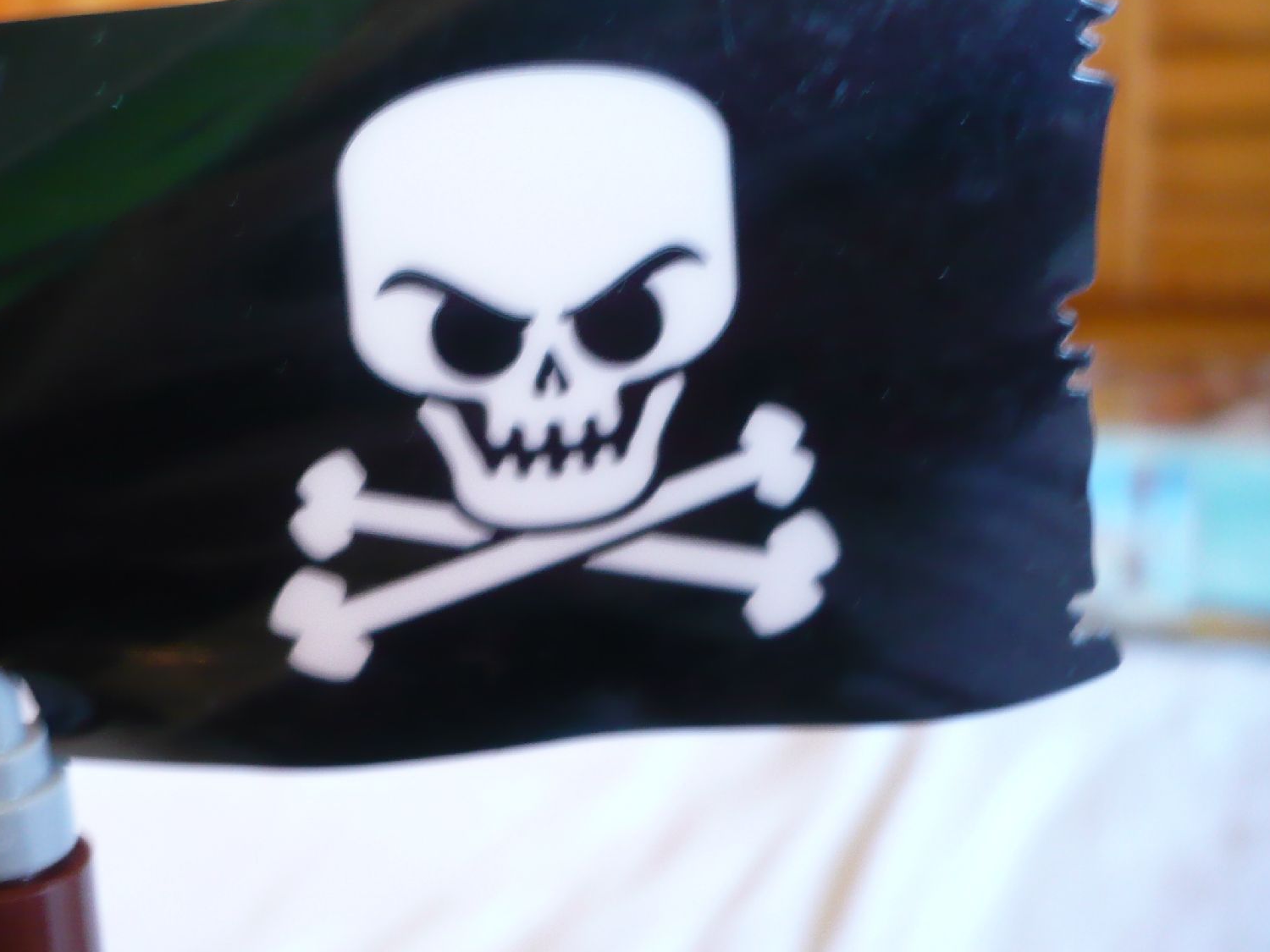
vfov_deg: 31.4
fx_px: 1688
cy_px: 359
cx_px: 450
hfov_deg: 40.8
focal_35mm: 46
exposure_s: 1/8
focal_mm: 5.8
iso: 200
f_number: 2.8
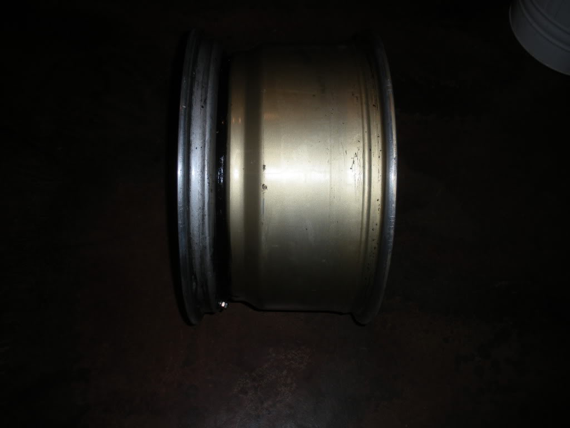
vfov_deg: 39.7
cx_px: 285
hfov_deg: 51.4
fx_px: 593
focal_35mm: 36
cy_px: 214
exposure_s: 1/60
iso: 64
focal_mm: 6.3
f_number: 3.5
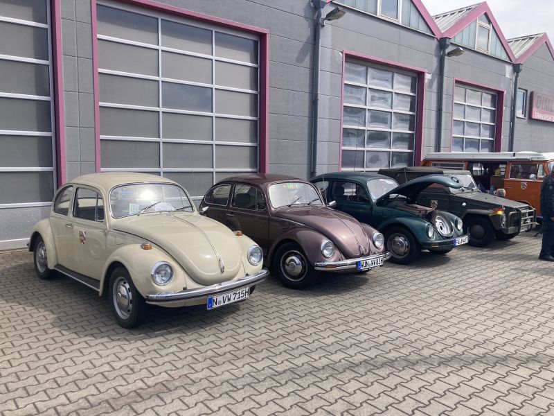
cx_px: 277
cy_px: 208
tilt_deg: -2.7
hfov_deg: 63.4
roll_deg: -0.3
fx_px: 448
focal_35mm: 28
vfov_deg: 49.7
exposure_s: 1/1736
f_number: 1.8
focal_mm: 3.99
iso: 20
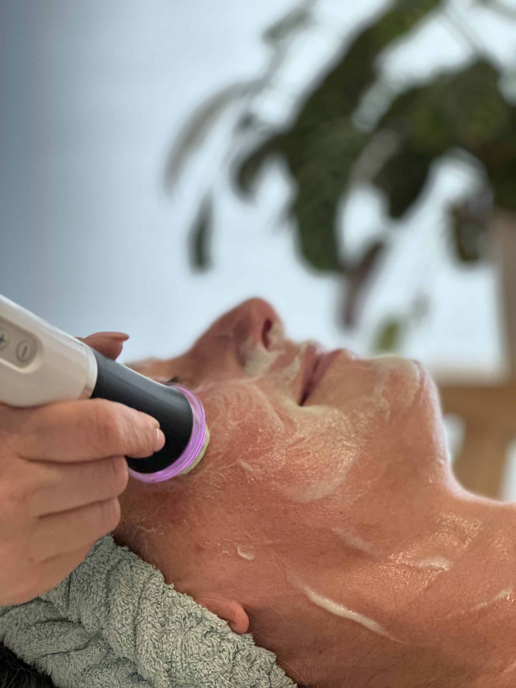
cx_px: 258
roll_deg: -1.0
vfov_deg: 25.3
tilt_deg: +2.0
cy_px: 344
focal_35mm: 77
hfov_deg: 19.1
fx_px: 1530
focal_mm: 9
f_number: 2.8
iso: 125
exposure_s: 1/33
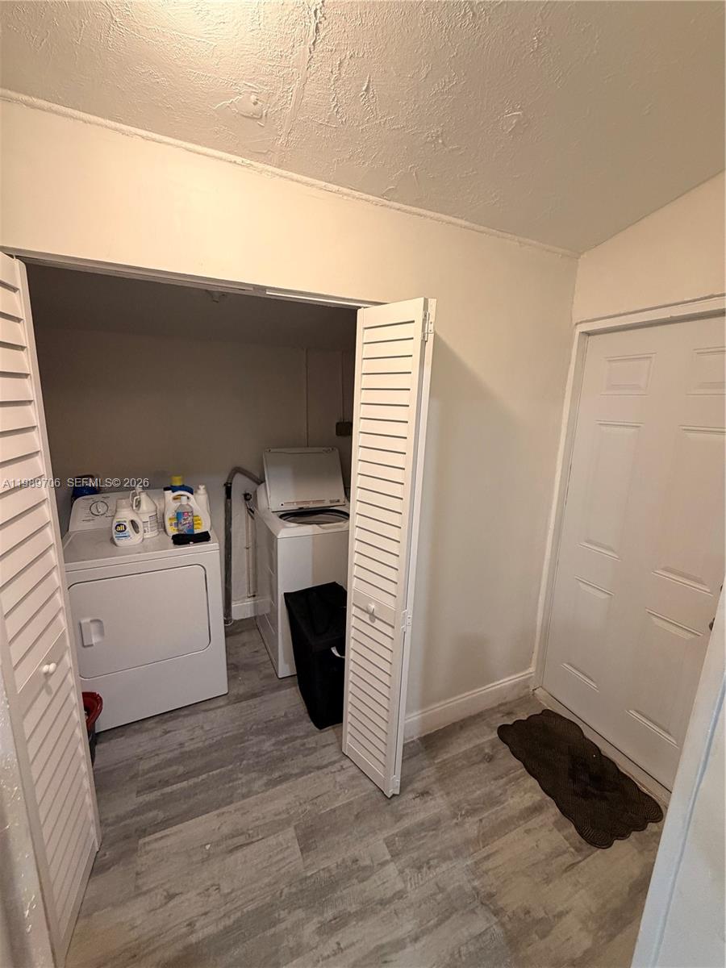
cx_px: 363
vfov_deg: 102.1
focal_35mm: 14
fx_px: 391
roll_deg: -1.9
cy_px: 484
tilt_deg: -12.3
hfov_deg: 85.7
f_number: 2.2
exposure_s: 1/60
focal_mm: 2.22
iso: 400
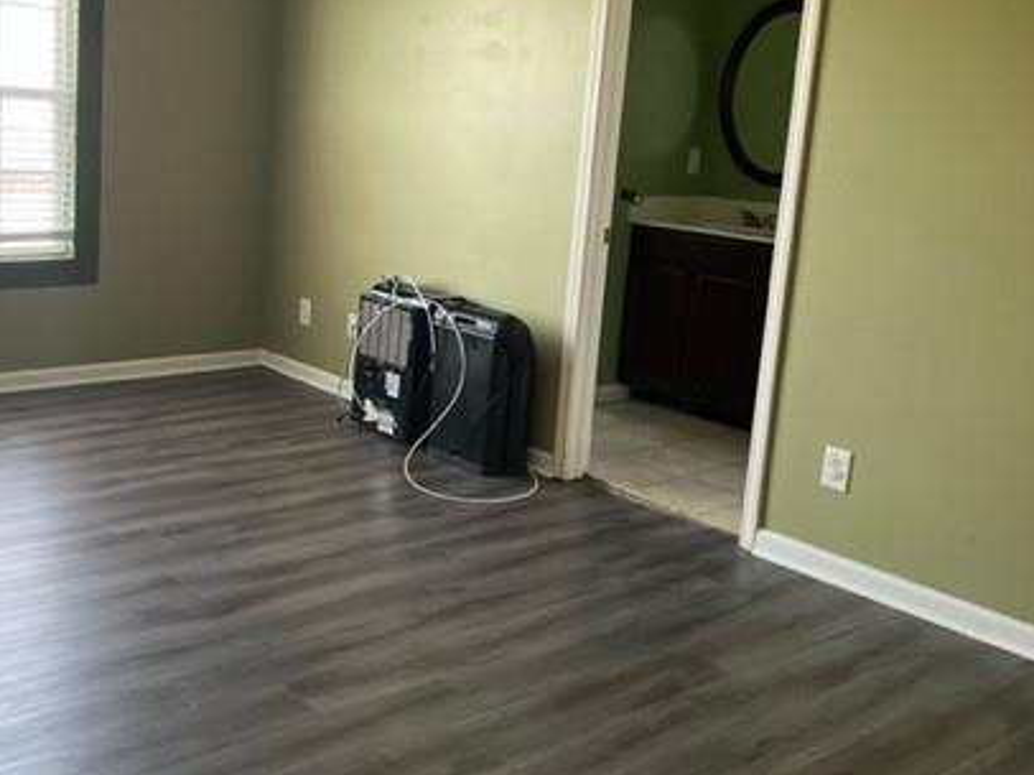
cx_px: 323
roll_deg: -3.4
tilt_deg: -10.2
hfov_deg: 44.9
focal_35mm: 41
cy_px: 316
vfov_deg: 35.0
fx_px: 1224
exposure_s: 1/121
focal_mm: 5.1
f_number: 1.6
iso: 100
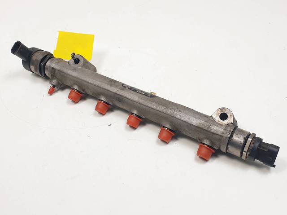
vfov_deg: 53.0
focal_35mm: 26
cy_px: 108
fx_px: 215
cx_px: 144
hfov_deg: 67.3
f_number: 2.4
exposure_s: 1/264
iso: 50
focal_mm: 4.3
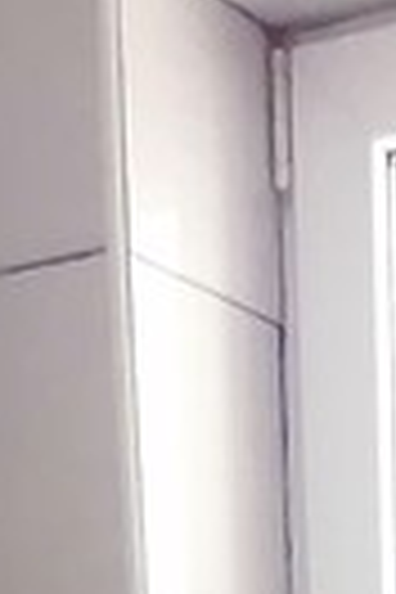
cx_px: 544
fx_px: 2260
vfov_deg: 9.6
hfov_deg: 9.8
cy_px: 1994
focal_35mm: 137
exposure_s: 1/33.3
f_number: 2.4
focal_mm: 2.7
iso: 160
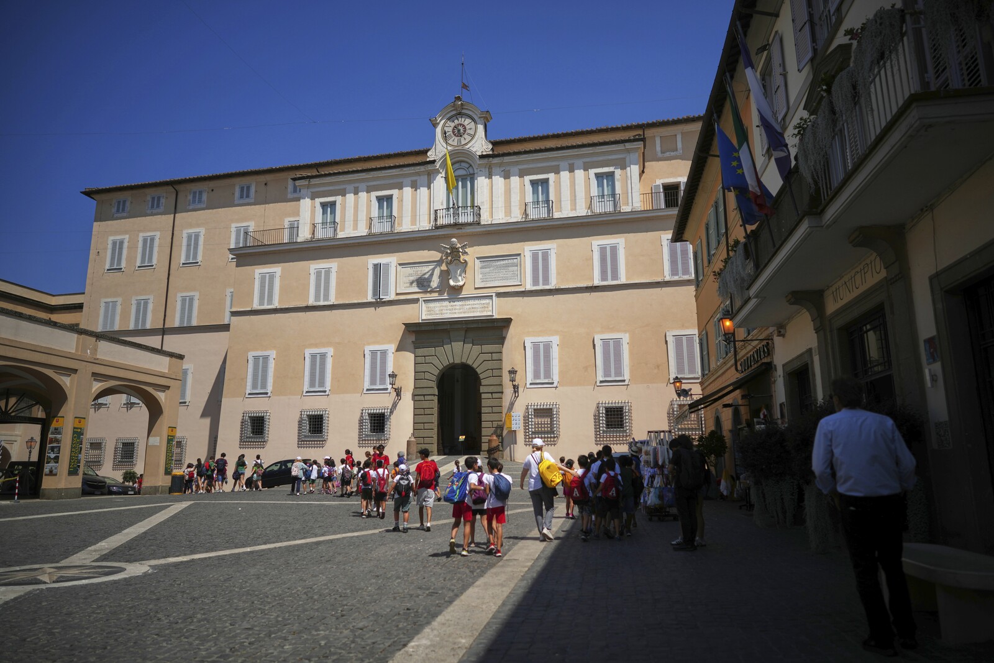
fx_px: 690
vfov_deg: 51.3
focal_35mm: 25
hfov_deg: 71.5
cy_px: 332
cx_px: 497
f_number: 2
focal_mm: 25
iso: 50
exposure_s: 1/8000
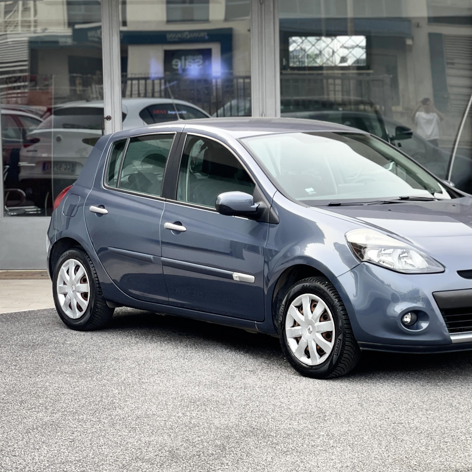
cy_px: 232
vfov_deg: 19.1
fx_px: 1404
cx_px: 312
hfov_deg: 19.0
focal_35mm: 91
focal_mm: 7.5
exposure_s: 1/121
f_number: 2.2
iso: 20
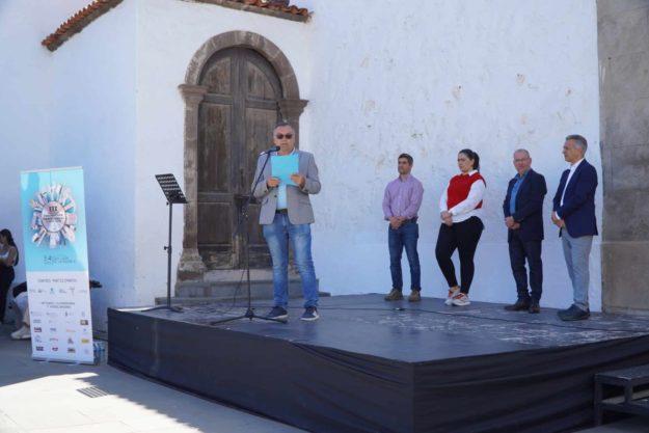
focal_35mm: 39
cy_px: 216
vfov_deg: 34.2
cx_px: 324
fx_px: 703
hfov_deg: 49.5
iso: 100
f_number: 4.5
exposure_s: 1/250
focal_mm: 26
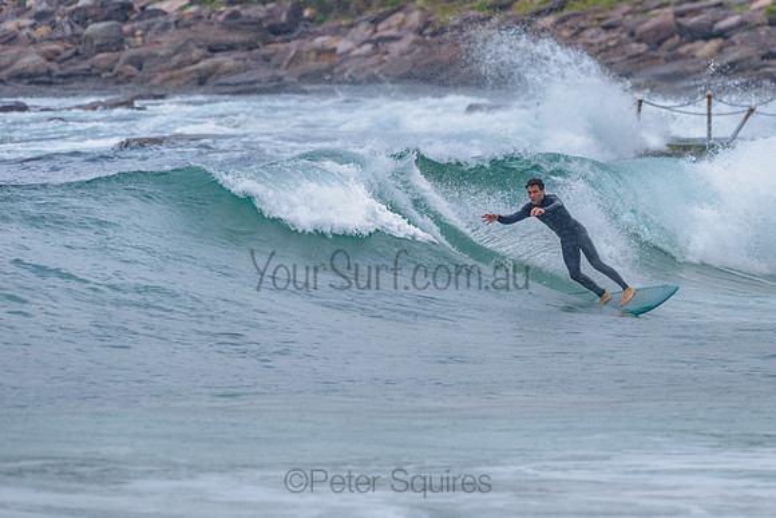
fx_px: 13400
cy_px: 196
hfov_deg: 3.3
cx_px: 482
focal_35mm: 622
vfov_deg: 2.2
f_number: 5.6
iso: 560
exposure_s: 1/2000
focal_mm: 500
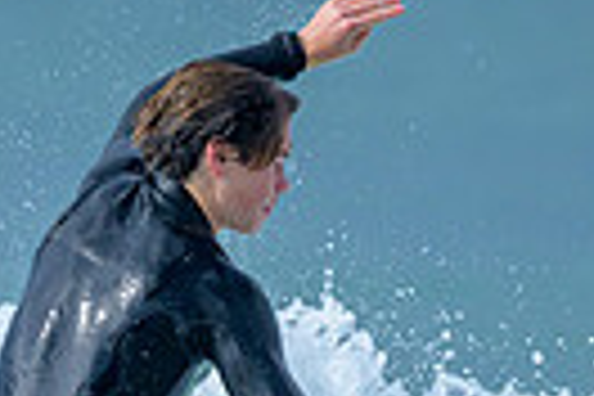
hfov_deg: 0.5
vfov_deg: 0.4
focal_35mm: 3858
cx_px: 57
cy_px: 610
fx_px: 63652
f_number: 6.3
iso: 280
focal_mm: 800
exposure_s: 1/2000
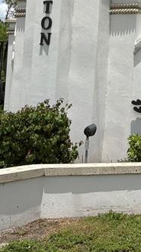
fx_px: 586
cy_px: 15
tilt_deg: +6.7
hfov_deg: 12.6
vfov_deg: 23.4
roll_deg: -1.0
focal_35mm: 88
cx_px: 243
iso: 50
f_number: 1.6
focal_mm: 5.96
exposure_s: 1/4329
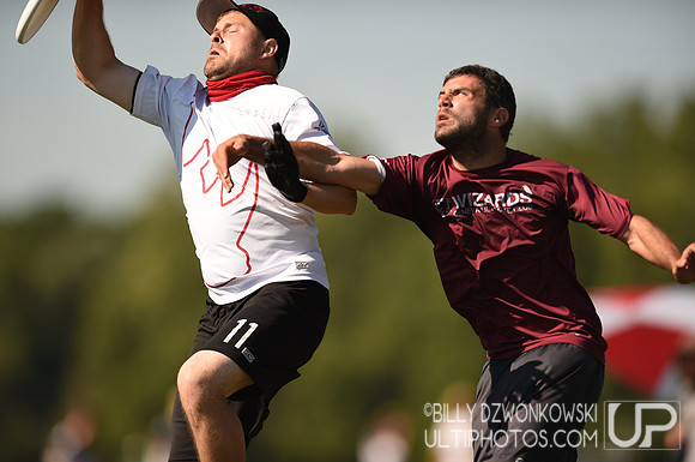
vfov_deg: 3.4
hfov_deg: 5.2
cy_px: 231
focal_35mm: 400
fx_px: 7711
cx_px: 348
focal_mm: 400
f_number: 3.2
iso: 100
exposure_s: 1/2000
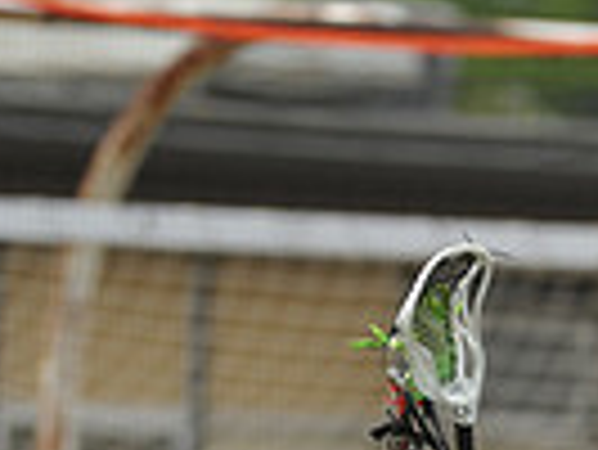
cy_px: 778
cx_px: 549
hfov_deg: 2.0
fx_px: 17429
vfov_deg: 1.5
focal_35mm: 1008
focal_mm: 240
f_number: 4
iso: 800
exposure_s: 1/2500
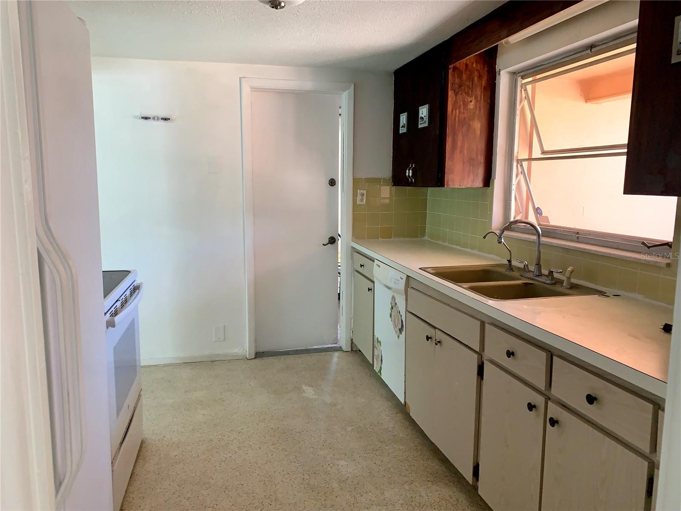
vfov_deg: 53.1
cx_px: 340
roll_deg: +0.8
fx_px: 511
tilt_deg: -10.2
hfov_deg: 67.3
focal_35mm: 26
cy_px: 256
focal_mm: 4.25
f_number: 1.8
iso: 100
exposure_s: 1/60
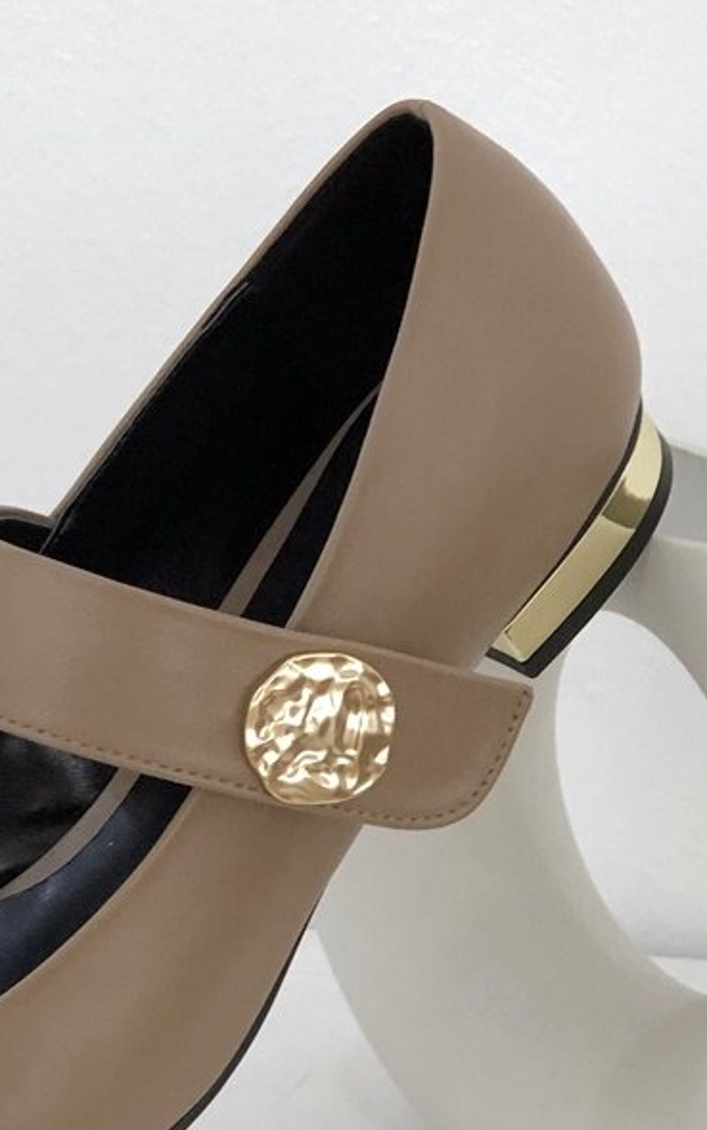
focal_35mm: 131
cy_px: 626
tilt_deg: -16.1
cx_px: 268
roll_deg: +0.6
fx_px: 4037
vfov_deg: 15.9
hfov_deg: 10.0
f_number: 2.8
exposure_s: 1/30
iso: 32
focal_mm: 6.6
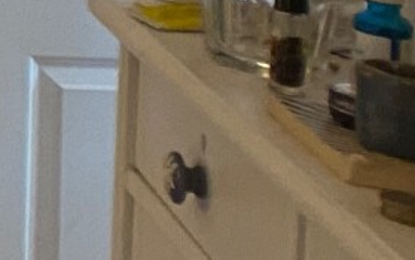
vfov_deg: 6.2
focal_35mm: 202
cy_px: -382
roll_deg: -1.2
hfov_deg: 8.3
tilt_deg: -0.3
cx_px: -956
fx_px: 2287
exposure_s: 1/60
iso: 250
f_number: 1.8
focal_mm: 4.25
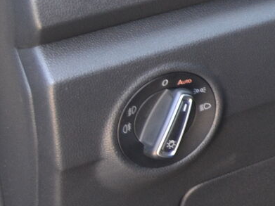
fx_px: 1239
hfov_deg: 10.7
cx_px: 674
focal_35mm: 156
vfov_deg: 9.3
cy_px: -64
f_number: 3.5
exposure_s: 1/60
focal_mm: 22
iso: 400
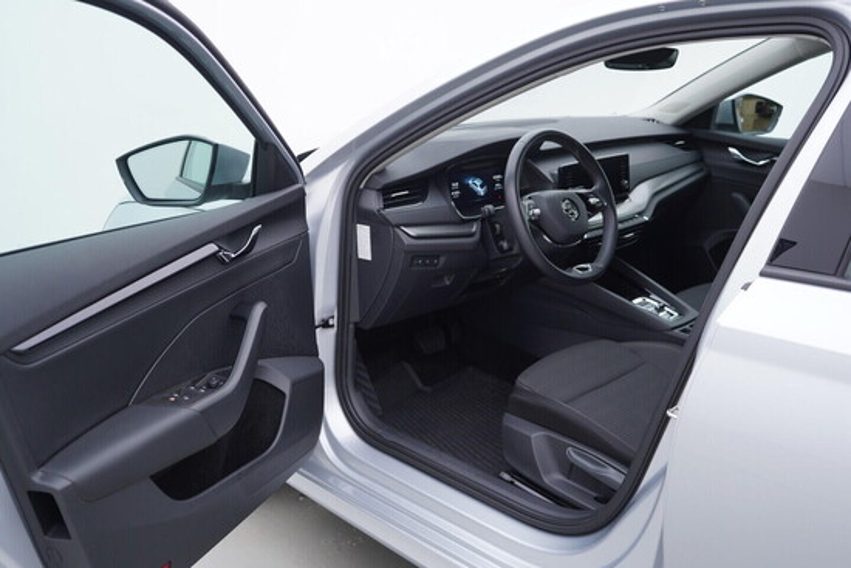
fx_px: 851
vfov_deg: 36.9
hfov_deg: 53.1
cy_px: 284
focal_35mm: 36
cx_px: 426
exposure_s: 1/50
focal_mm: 24
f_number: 3.2
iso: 125
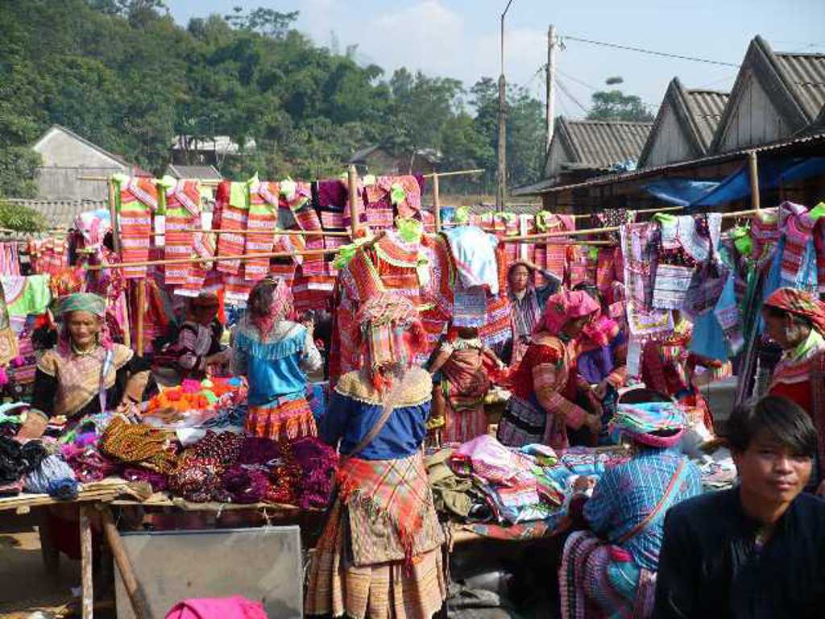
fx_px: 834
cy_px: 310
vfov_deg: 40.7
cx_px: 412
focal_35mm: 35
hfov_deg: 52.6
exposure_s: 1/1000
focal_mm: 5.8
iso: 100
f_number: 2.8
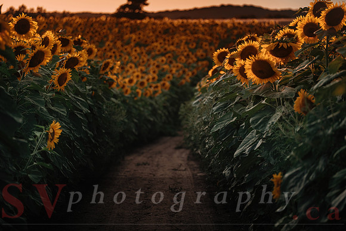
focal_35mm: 164
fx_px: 1580
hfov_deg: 12.5
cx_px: 173
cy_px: 101
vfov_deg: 8.4
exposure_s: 1/40
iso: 100
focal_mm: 200
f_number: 5.6
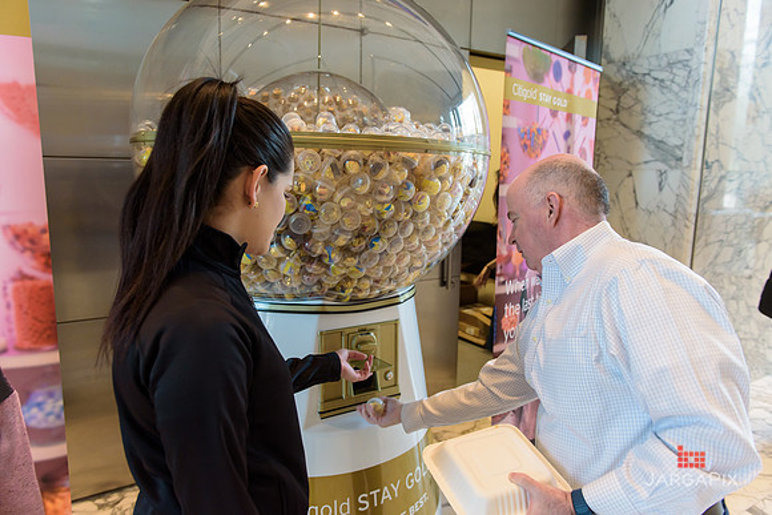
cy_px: 258
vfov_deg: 53.2
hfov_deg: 73.7
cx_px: 386
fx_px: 515
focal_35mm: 24
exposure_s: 1/125
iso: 1250
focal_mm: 24
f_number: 3.2
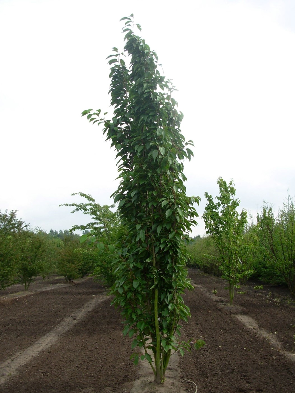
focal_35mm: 39
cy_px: 197
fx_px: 443
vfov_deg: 47.9
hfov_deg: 36.8
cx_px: 147
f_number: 2.9
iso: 50
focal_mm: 6.3
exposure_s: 1/683
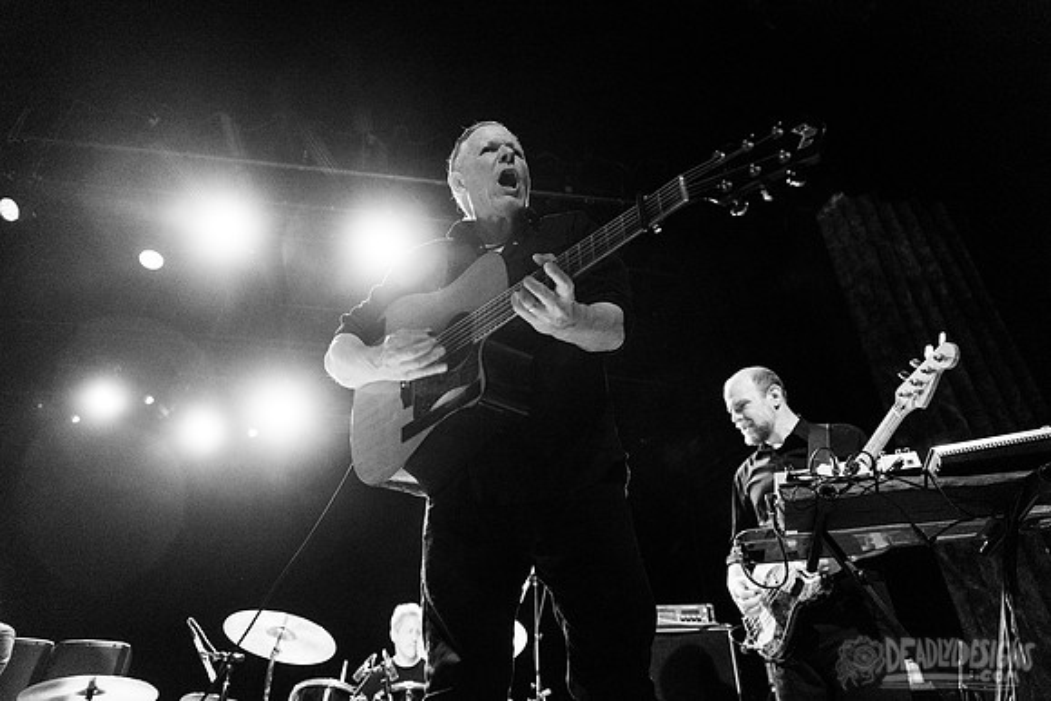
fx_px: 701
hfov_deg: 73.7
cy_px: 350
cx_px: 526
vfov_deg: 53.2
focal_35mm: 24
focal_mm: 24
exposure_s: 1/250
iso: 2500
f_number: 3.2
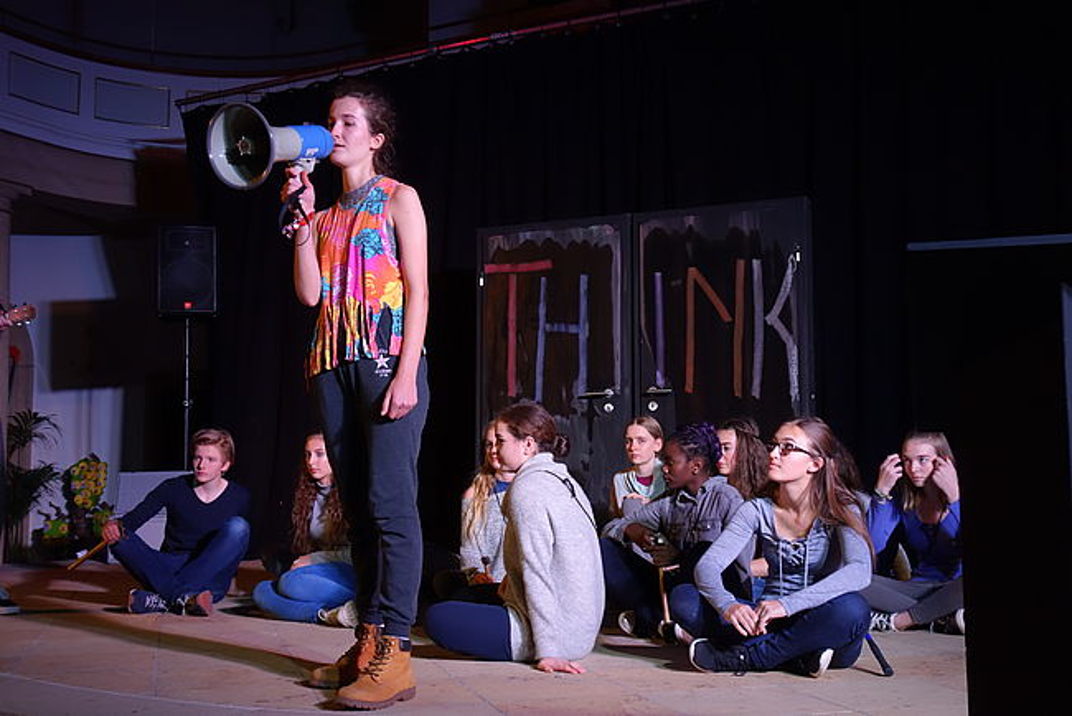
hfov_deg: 45.4
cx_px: 536
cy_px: 358
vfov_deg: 31.2
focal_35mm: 43
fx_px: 1281
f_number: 3.2
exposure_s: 1/100
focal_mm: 16.01
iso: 800
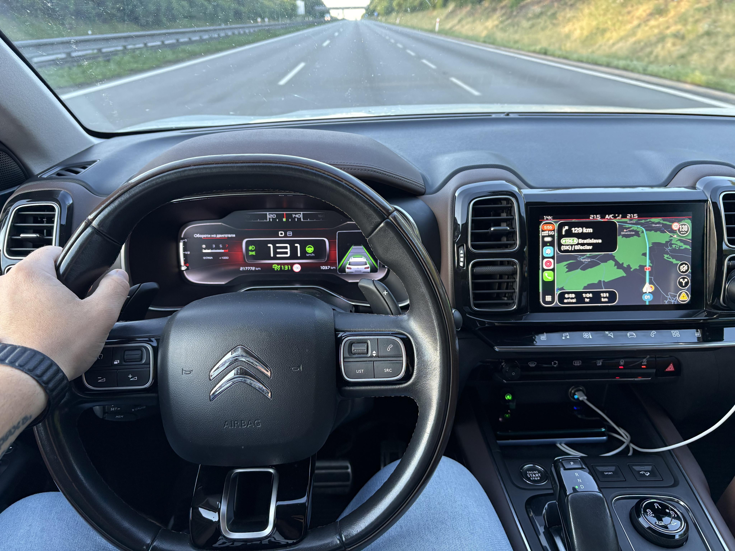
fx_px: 552
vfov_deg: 53.1
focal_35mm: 26
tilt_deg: -22.8
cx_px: 368
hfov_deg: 67.3
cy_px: 276
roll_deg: +2.4
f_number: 1.6
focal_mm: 5.96
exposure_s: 1/119
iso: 125
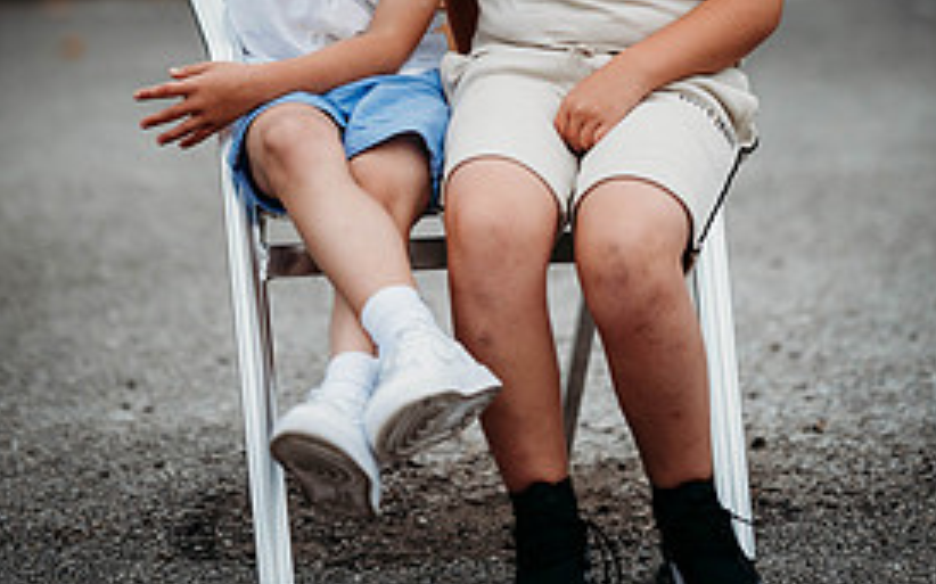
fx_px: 3621
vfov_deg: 9.2
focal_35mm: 142
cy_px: 0
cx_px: 480
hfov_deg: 14.7
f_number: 1.8
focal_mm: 85
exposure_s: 1/200
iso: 320
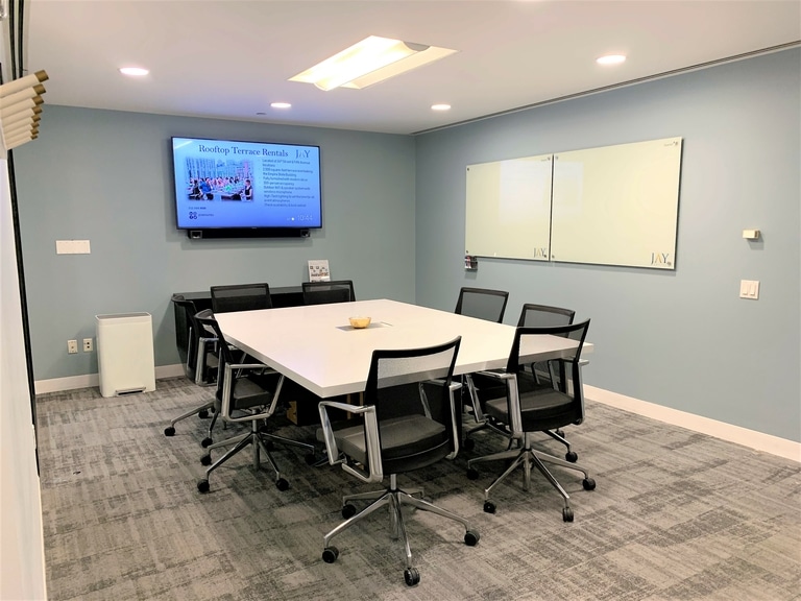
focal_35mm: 26
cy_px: 300
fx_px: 602
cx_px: 400
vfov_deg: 53.1
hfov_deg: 67.3
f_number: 1.8
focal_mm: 4.25
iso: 125
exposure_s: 1/60
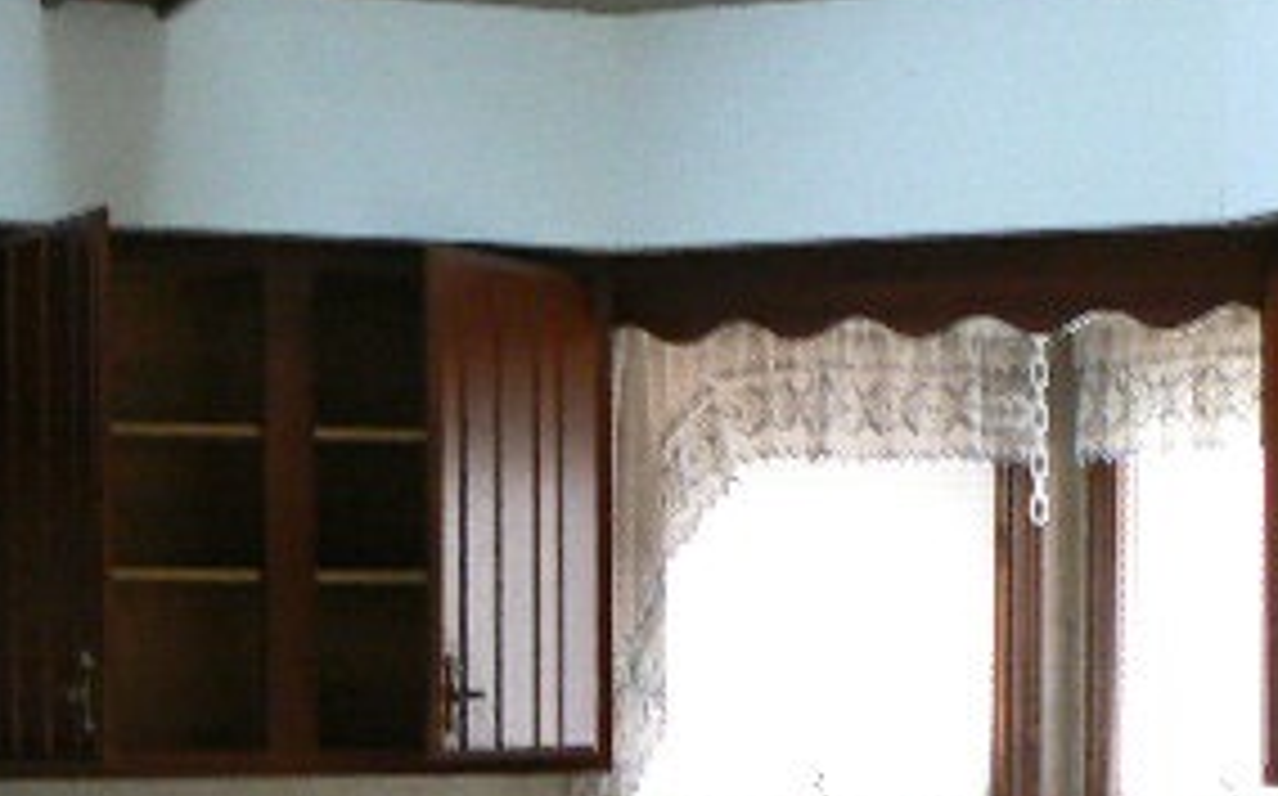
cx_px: 392
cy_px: 868
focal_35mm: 86
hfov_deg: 24.0
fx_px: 2993
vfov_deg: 14.8
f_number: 2.8
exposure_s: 1/13
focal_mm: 6
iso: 200
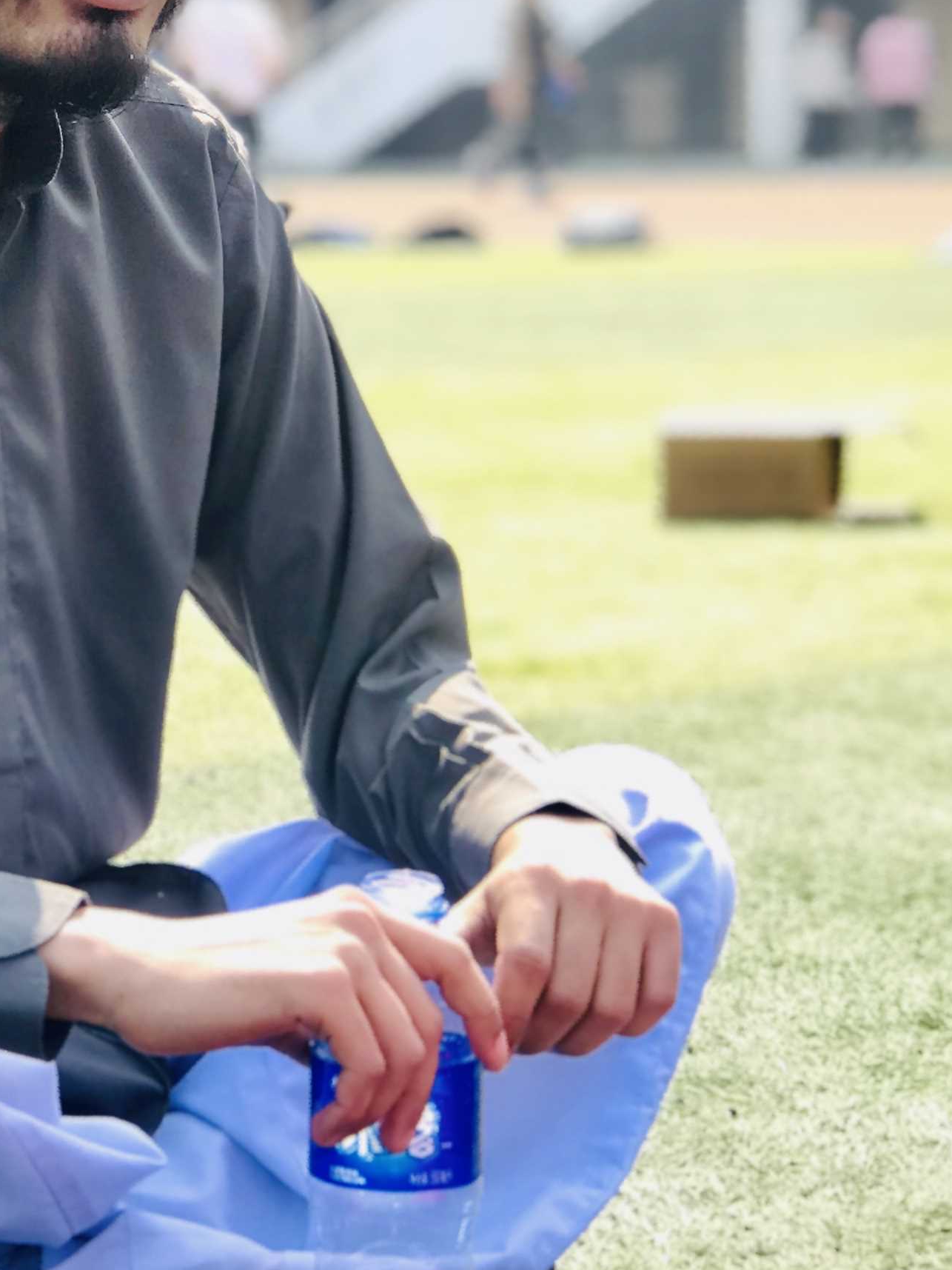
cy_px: 636
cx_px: 38
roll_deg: +1.6
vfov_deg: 14.7
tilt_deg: -4.7
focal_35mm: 134
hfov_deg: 11.0
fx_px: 4914
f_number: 2.8
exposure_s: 1/219
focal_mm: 6.6
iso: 20
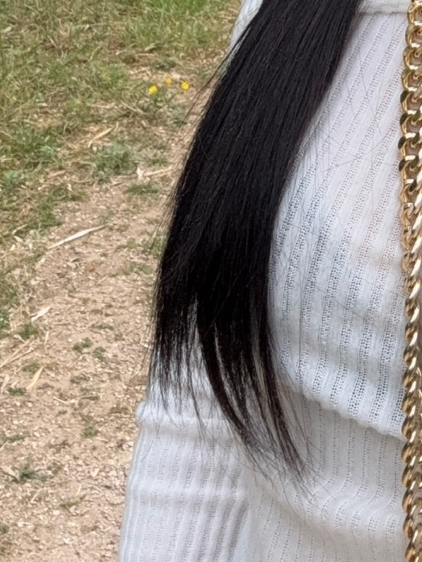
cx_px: 481
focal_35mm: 88
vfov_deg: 20.6
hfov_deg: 16.2
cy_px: -135
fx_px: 1430
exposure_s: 1/711
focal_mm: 2.69
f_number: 1.9
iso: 25
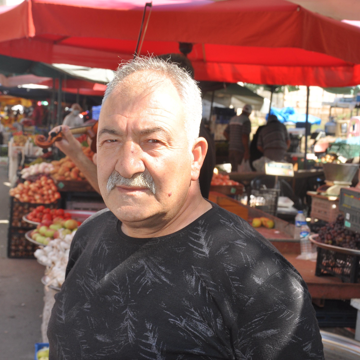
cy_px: 178
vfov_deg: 26.1
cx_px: 149
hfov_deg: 26.1
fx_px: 777
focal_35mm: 66
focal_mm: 34
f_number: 8
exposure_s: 1/200
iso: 320
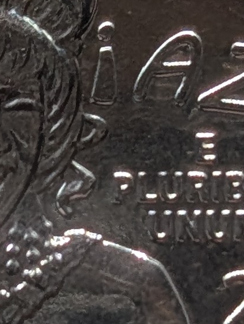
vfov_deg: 5.5
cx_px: 77
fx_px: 3374
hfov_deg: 4.1
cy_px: 72
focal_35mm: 360
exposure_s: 1/37.6
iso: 29
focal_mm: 6.9
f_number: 1.68
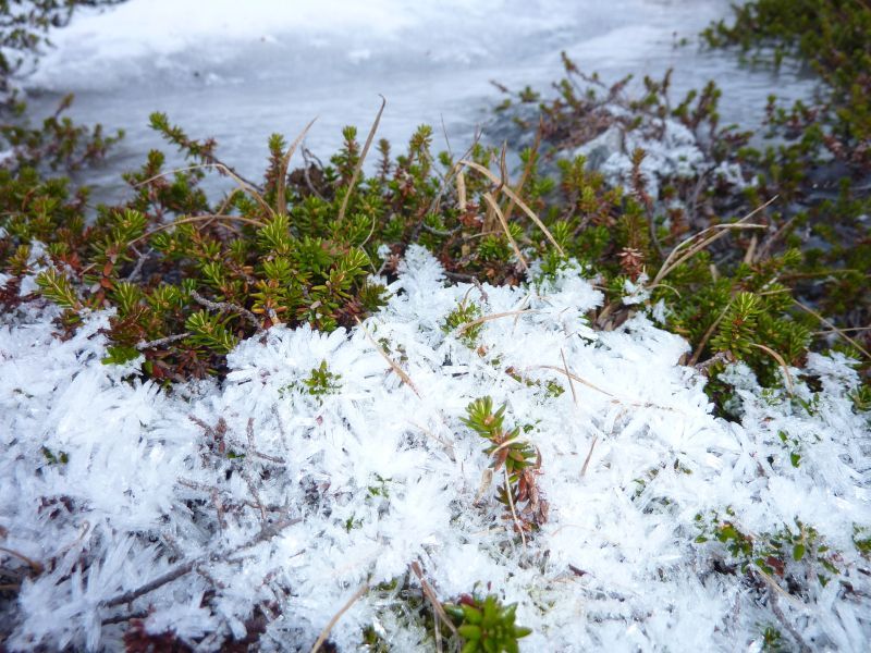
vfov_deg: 54.9
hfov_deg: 69.4
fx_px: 629
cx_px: 436
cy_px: 326
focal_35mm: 25
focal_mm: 4.1
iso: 100
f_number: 3.3
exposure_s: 1/60
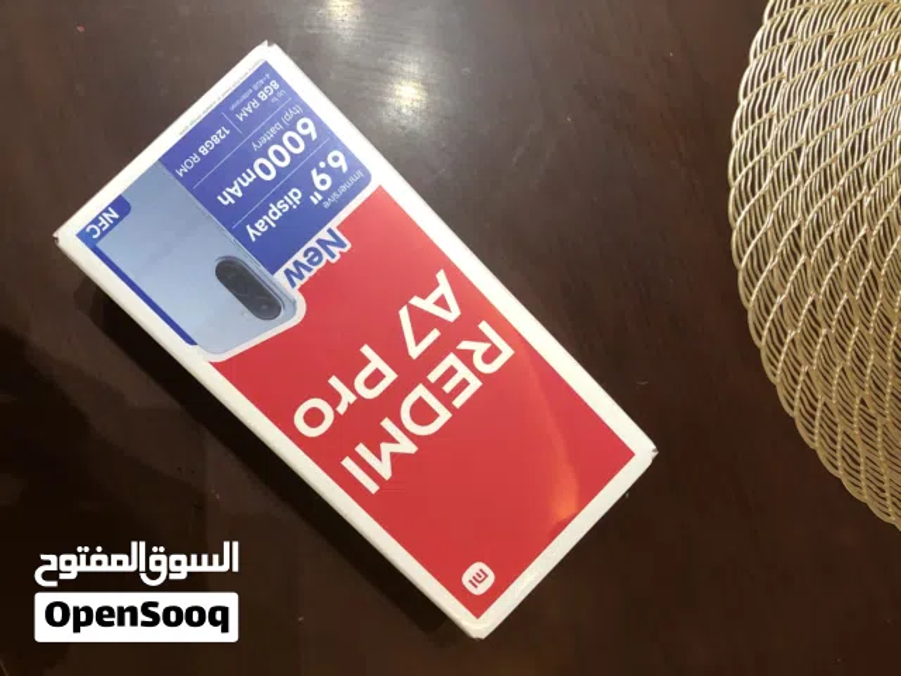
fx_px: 729
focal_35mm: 28
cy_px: 338
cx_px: 450
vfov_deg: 49.7
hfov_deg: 63.4
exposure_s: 1/13
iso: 100
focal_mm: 4
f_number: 1.8
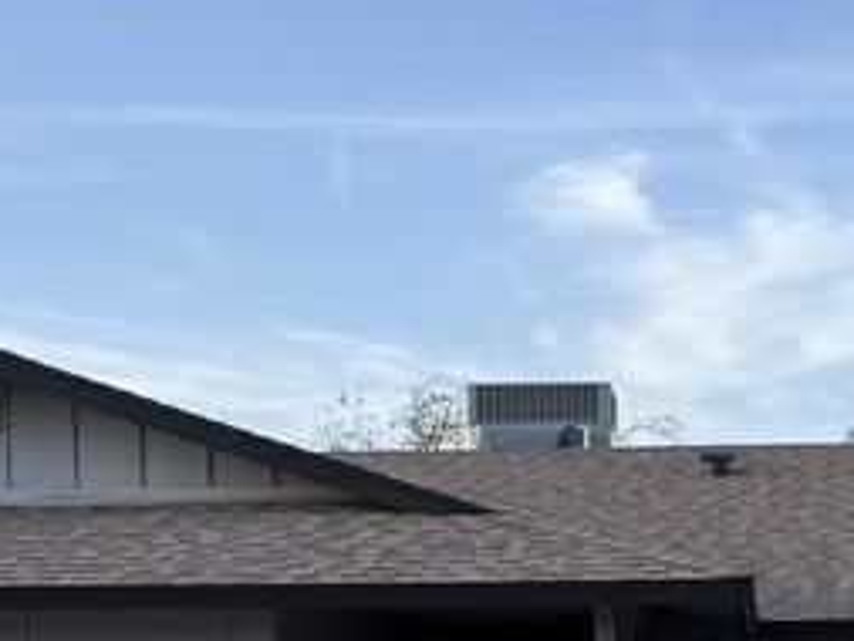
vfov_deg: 14.8
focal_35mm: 97
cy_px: 749
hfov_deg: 19.9
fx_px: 2394
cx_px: 746
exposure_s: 1/1901
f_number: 1.78
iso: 80
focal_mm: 6.76
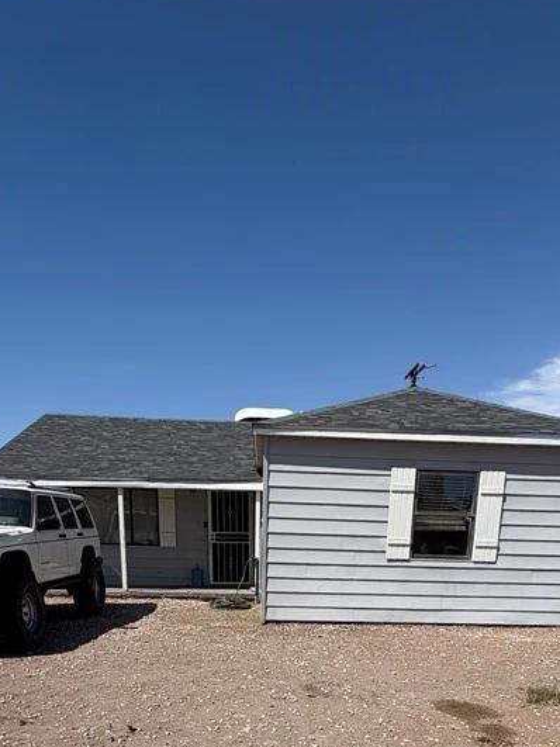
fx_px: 583
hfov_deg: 51.3
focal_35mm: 27
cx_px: 293
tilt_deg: -15.3
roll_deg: -1.7
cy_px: 701
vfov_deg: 54.8
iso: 50
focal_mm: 2.22
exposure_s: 1/3546
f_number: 2.2
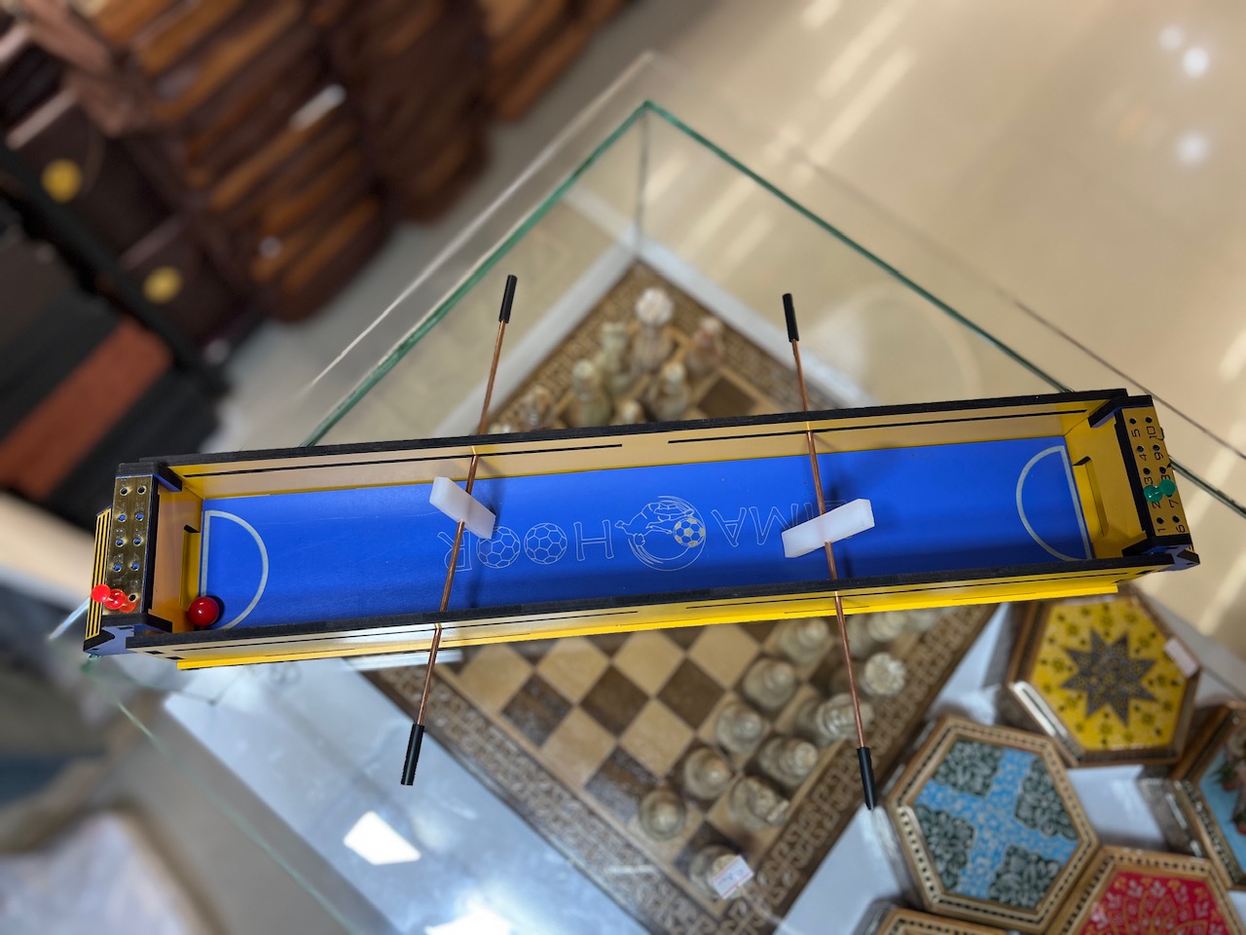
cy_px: 468
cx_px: 623
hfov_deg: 67.3
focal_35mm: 26
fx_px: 936
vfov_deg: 53.1
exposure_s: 1/100
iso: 64
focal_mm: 5.7
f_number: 1.5
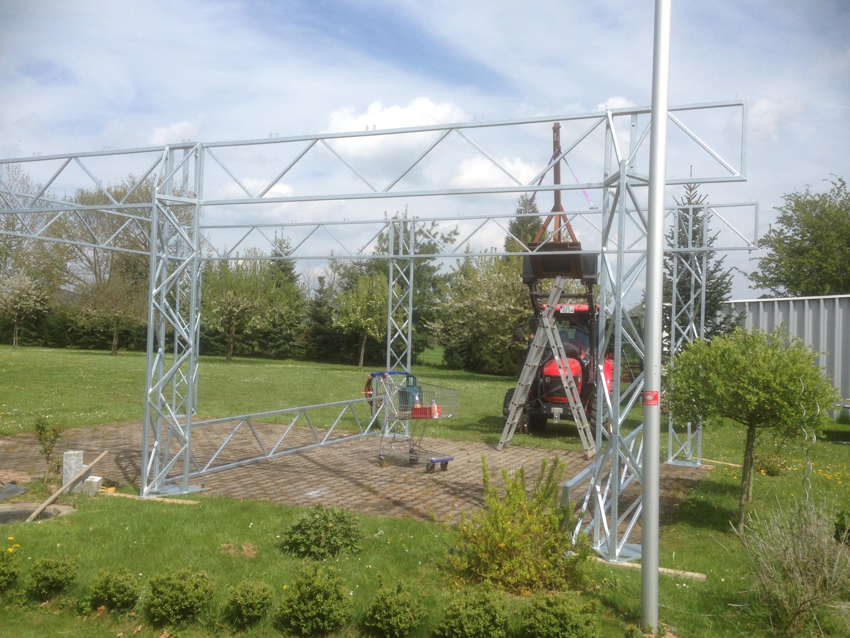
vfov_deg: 41.8
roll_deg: -1.9
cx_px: 413
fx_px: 835
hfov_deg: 53.9
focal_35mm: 34
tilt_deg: -0.6
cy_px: 314
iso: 50
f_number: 2.4
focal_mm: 4.12
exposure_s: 1/1642
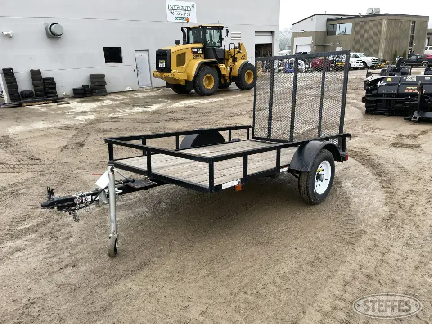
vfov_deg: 53.1
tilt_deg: -18.8
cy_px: 162
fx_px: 324
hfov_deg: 67.3
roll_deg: +1.9
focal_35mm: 26
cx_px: 216
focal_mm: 4.2
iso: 32
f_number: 1.6
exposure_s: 1/513
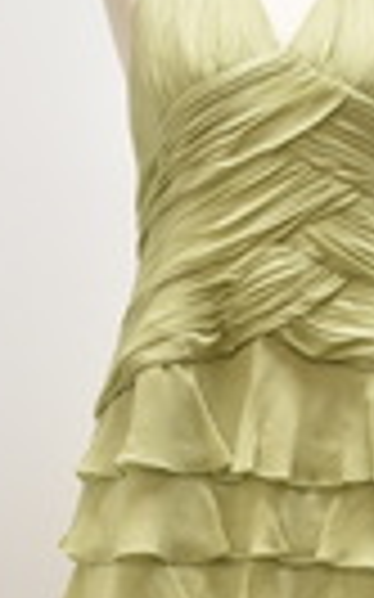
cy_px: 638
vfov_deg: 21.3
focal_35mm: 93
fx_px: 1518
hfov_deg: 13.9
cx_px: 320
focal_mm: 18
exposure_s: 1/100
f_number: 4.5
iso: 1000
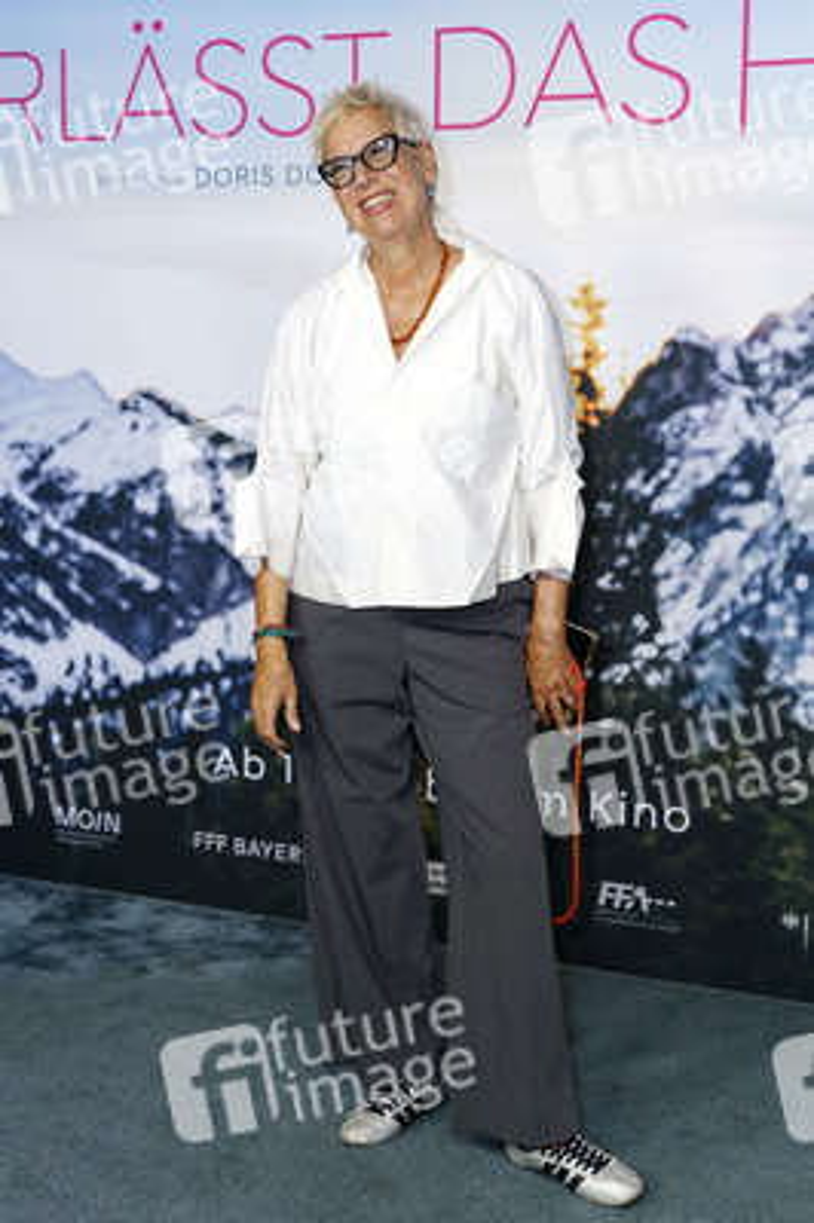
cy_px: 612
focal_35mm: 53
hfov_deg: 25.5
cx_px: 407
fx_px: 1801
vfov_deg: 37.5
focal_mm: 53
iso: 800
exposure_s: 1/250
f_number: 4
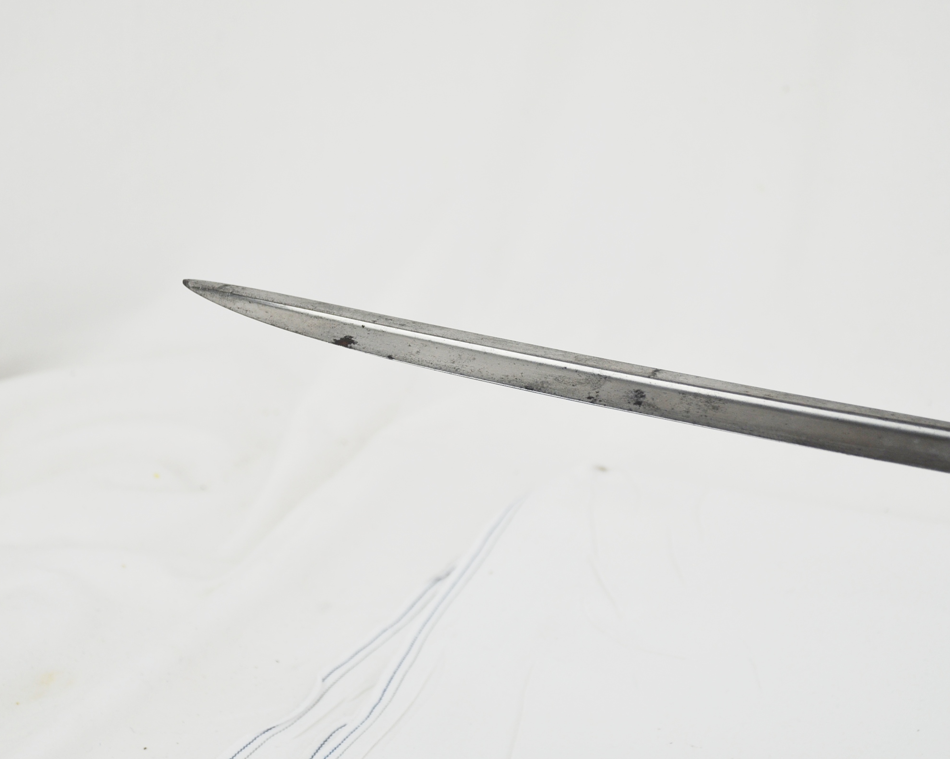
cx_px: 491
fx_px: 3233
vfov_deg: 13.4
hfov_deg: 16.7
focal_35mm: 115
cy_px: 373
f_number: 5.3
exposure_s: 1/250
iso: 400
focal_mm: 66
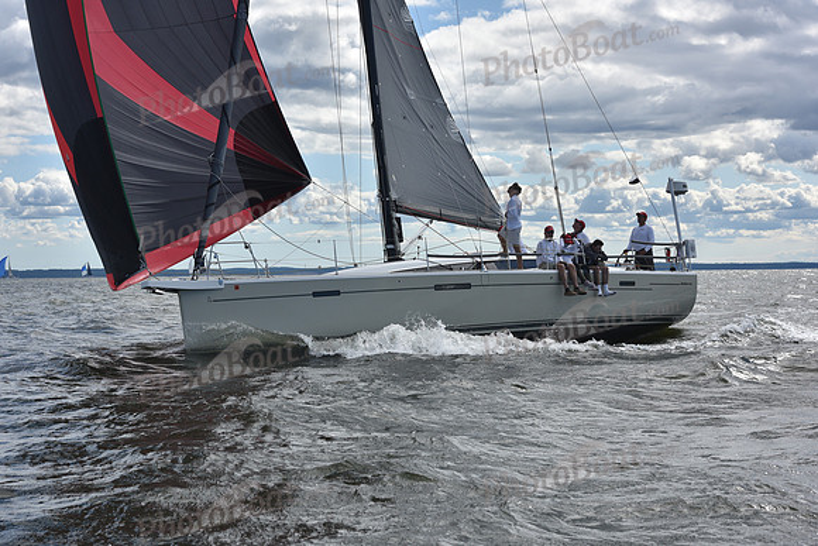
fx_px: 1591
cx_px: 409
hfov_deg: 28.8
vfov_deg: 19.5
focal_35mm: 70
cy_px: 273
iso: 250
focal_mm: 70
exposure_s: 1/1000
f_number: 9
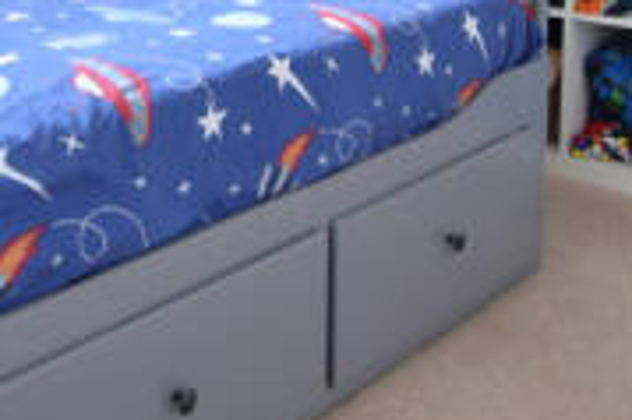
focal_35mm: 55
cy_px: -83
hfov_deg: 35.6
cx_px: 168
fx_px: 965
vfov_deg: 22.6
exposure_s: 1/15
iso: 100
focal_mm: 10
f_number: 4
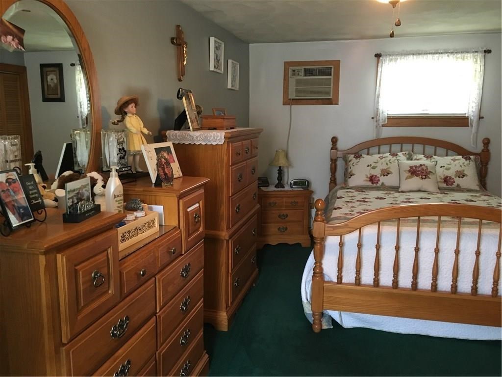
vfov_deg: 48.2
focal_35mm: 29
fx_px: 421
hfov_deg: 61.7
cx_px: 251
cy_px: 188
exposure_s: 1/24
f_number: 2.2
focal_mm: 4.15
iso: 200
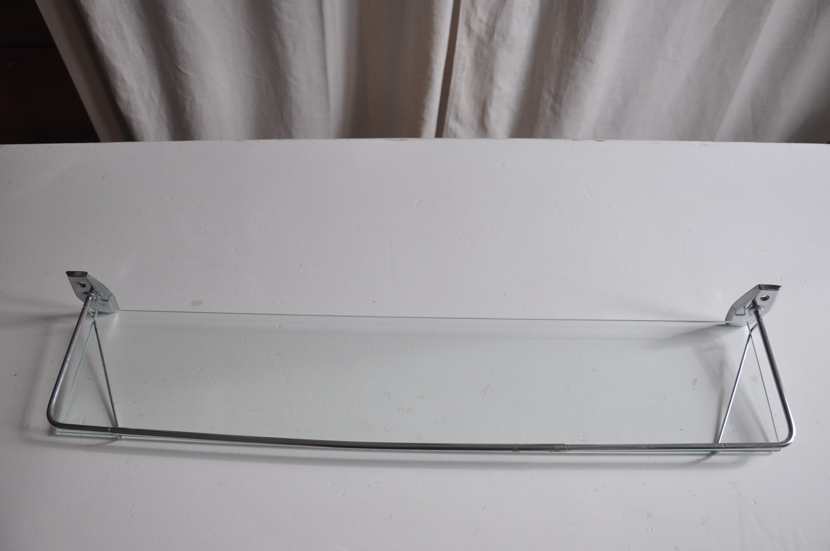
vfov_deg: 47.8
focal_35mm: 27
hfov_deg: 67.4
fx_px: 622
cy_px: 276
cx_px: 415
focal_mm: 18
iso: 400
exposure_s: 1/125
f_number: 5.6
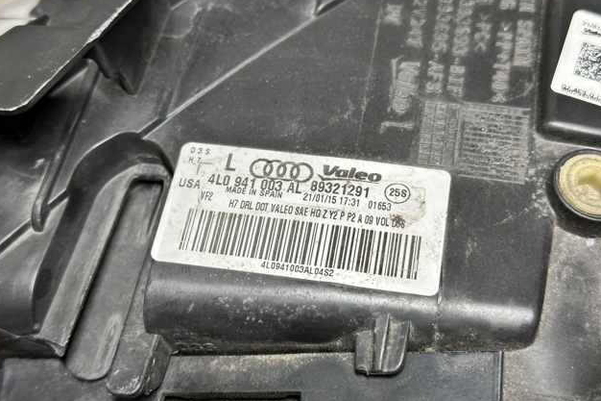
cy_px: 188
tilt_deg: -49.3
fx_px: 851
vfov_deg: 26.5
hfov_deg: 38.9
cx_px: 297
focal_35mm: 51
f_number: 1.78
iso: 125
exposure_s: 1/50
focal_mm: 6.86
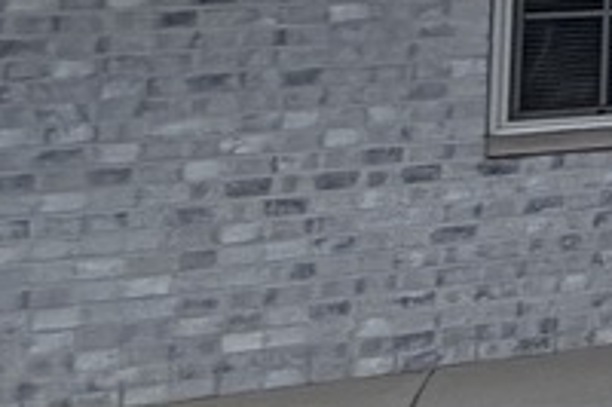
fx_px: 1783
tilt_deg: +4.2
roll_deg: +1.2
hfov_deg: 9.9
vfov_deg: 12.3
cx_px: 2078
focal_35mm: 105
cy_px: -226
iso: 25
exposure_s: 1/914
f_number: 2.2
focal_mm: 2.22
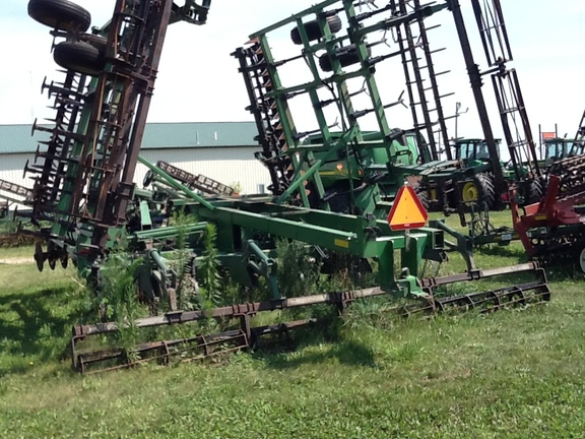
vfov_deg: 32.9
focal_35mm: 44
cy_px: 220
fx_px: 744
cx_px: 292
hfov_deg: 42.9
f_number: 2.4
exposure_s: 1/810
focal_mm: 2.03
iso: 40
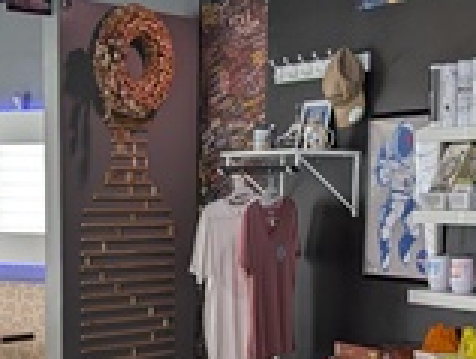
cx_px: 160
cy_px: 395
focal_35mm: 91
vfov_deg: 15.8
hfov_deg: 21.4
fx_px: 1253
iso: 26
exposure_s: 1/32.1
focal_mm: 6.9
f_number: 1.68
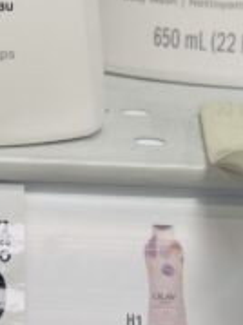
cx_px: -131
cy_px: -94
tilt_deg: -6.4
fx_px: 1396
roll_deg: -0.4
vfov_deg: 12.8
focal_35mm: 149
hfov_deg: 9.6
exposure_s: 1/120
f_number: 1.6
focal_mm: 4.2
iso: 32
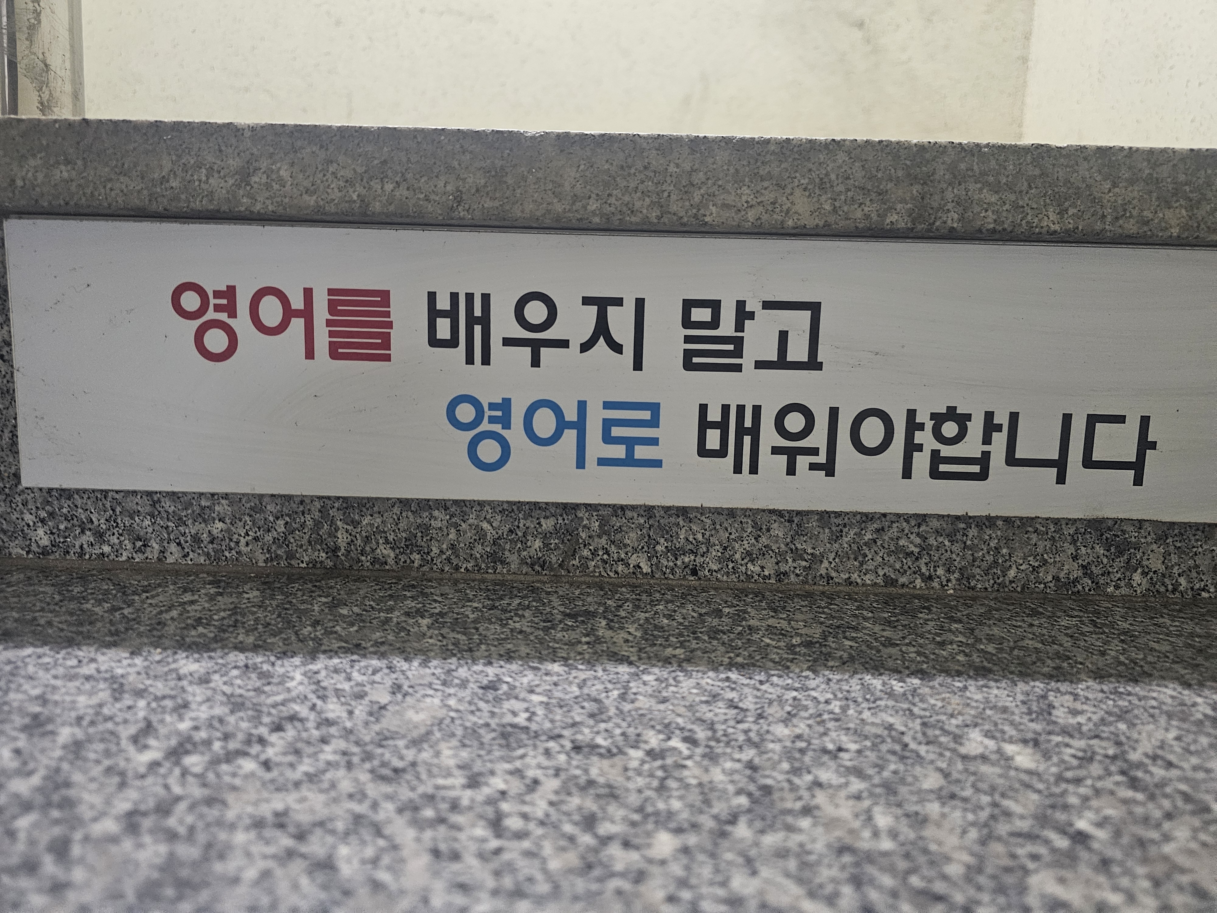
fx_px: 809
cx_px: 608
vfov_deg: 58.9
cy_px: 456
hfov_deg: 73.9
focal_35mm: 23
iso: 640
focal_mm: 6.3
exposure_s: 1/24
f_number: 1.7
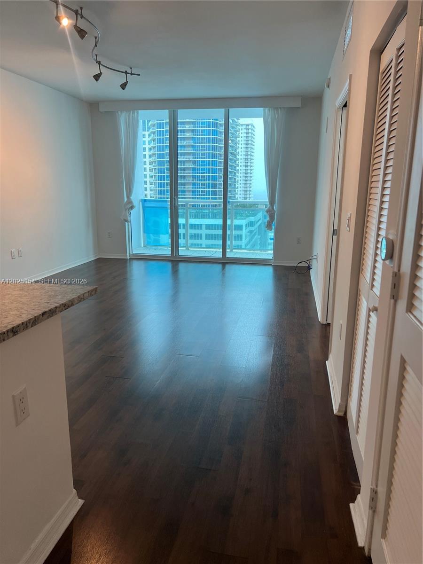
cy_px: 282
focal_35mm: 26
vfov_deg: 67.3
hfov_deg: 53.1
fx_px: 424
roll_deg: +0.7
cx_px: 212
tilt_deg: -14.1
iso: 64
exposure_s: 1/120
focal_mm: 5.7
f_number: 1.5
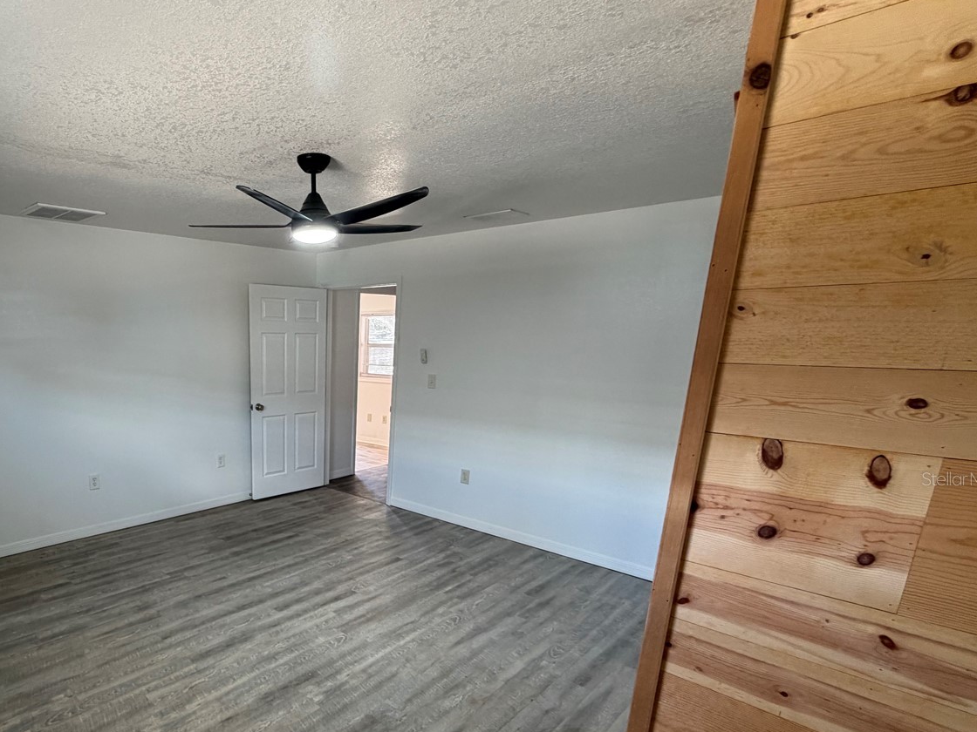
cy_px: 478
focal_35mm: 20
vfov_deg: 64.5
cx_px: 306
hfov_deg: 78.4
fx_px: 564
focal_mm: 2.22
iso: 200
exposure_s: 1/60
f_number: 2.2
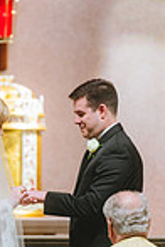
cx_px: 32
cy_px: 289
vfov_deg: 3.4
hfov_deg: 2.2
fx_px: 4221
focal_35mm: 614
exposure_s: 1/160
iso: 1600
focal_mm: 200
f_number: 2.8
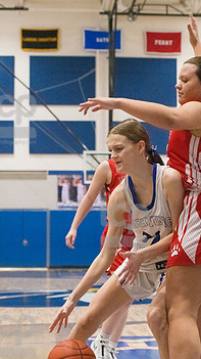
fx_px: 892
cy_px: 226
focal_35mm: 94
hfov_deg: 12.8
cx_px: 124
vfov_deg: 22.6
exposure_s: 1/1600
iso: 10000
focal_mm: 70
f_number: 4.5
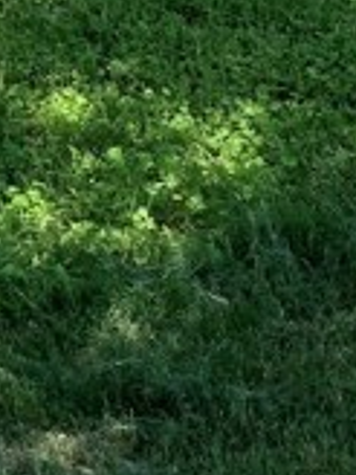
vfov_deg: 7.7
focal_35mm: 244
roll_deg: -0.4
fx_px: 3346
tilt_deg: -4.0
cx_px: 211
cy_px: -530
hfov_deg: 6.1
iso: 16
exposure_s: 1/666
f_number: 2.4
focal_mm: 6
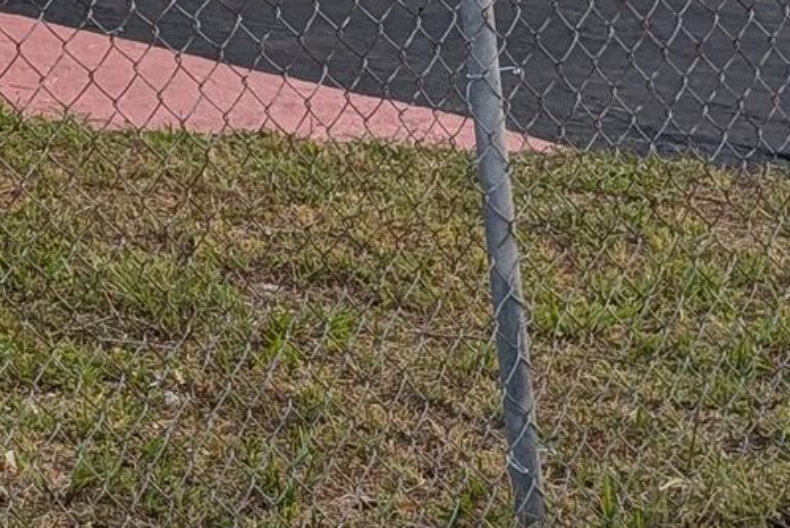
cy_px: -825
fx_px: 2810
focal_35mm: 128
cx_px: -866
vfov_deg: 9.3
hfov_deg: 13.4
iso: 23
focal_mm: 6.9
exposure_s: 1/367
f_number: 1.68
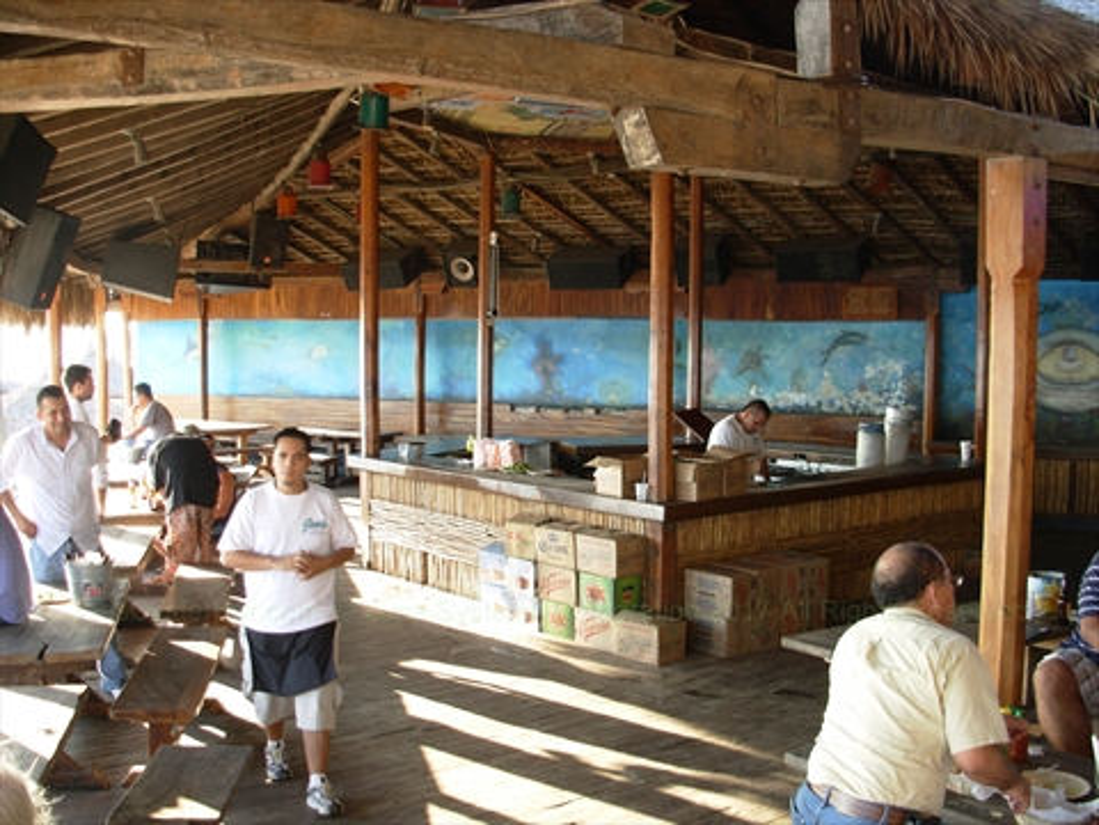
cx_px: 550
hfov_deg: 49.0
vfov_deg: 37.7
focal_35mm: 38
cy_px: 412
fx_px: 1206
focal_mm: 6.3
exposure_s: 1/47.9
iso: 50
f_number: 2.9
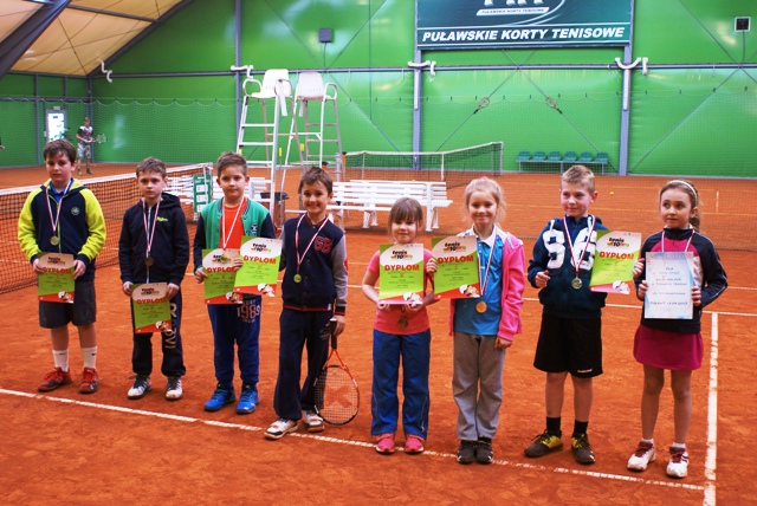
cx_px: 378
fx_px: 884
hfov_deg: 46.4
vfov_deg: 32.0
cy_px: 253
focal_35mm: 42
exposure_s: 1/50
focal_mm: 28
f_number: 4.5
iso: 320
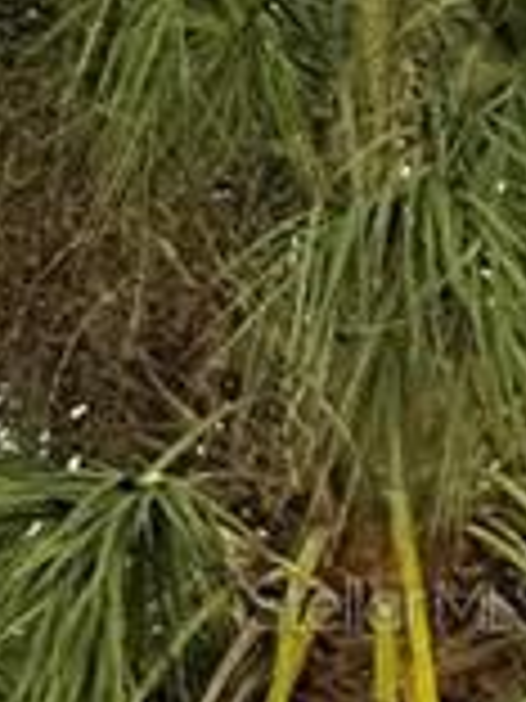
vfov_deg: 3.3
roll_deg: -2.5
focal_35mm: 593
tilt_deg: +2.2
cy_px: 603
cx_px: -1457
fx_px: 12014
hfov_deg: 2.5
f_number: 2.8
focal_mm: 9
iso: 320
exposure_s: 1/60
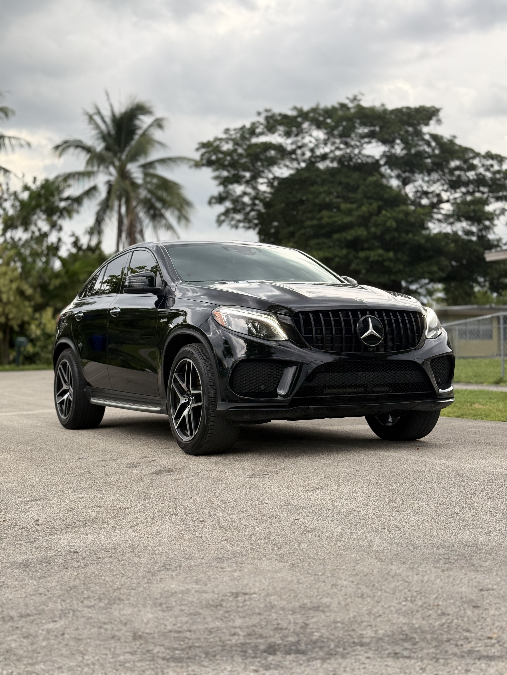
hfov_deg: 30.3
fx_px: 937
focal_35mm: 48
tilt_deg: +0.6
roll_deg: +0.1
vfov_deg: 39.7
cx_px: 254
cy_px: 338
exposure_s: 1/481
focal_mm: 6.76
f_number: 1.78
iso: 100
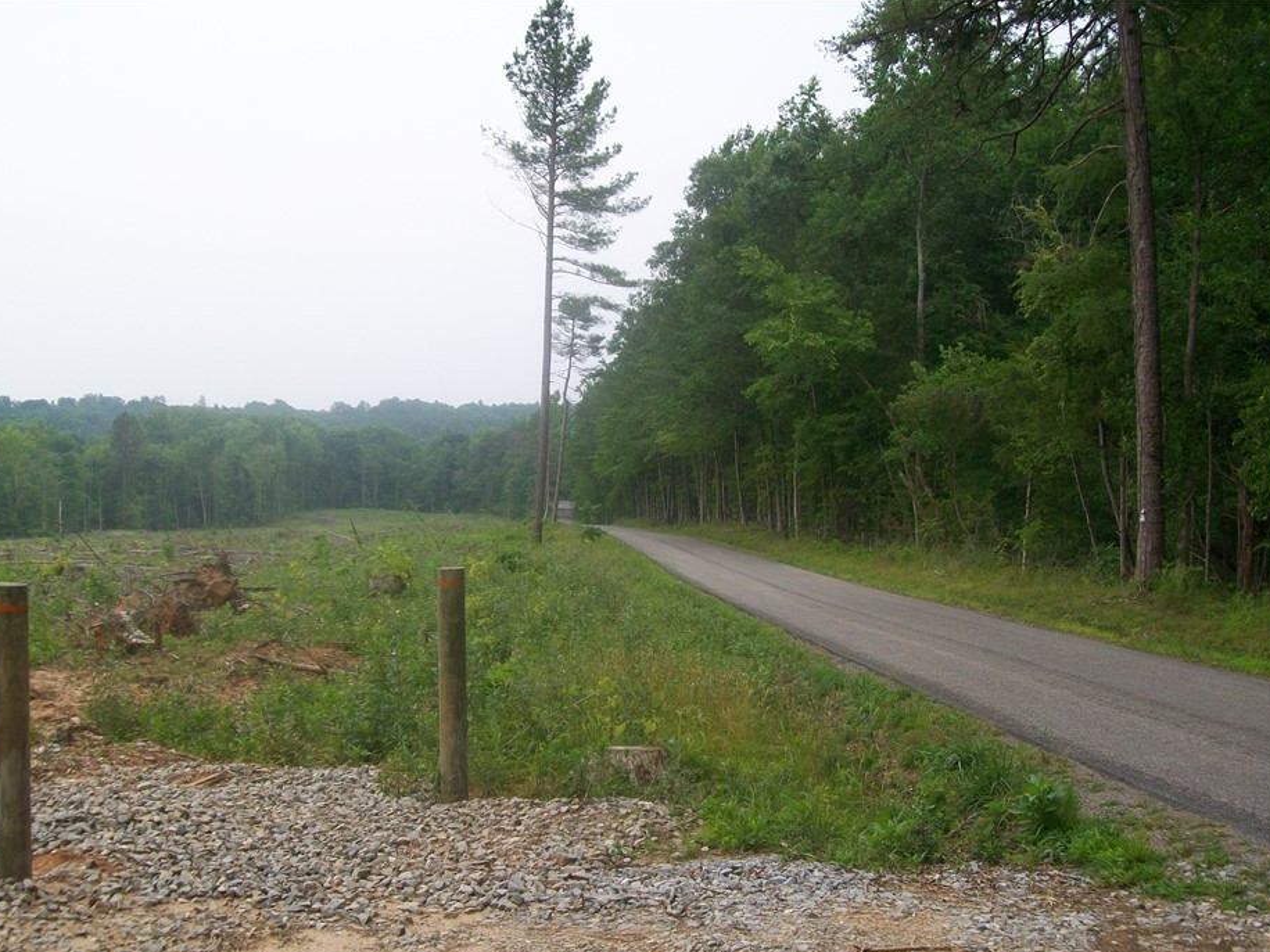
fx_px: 1394
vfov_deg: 37.7
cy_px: 529
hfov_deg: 48.9
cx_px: 580
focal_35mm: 38
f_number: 2.7
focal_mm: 6.1
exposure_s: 1/400
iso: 64
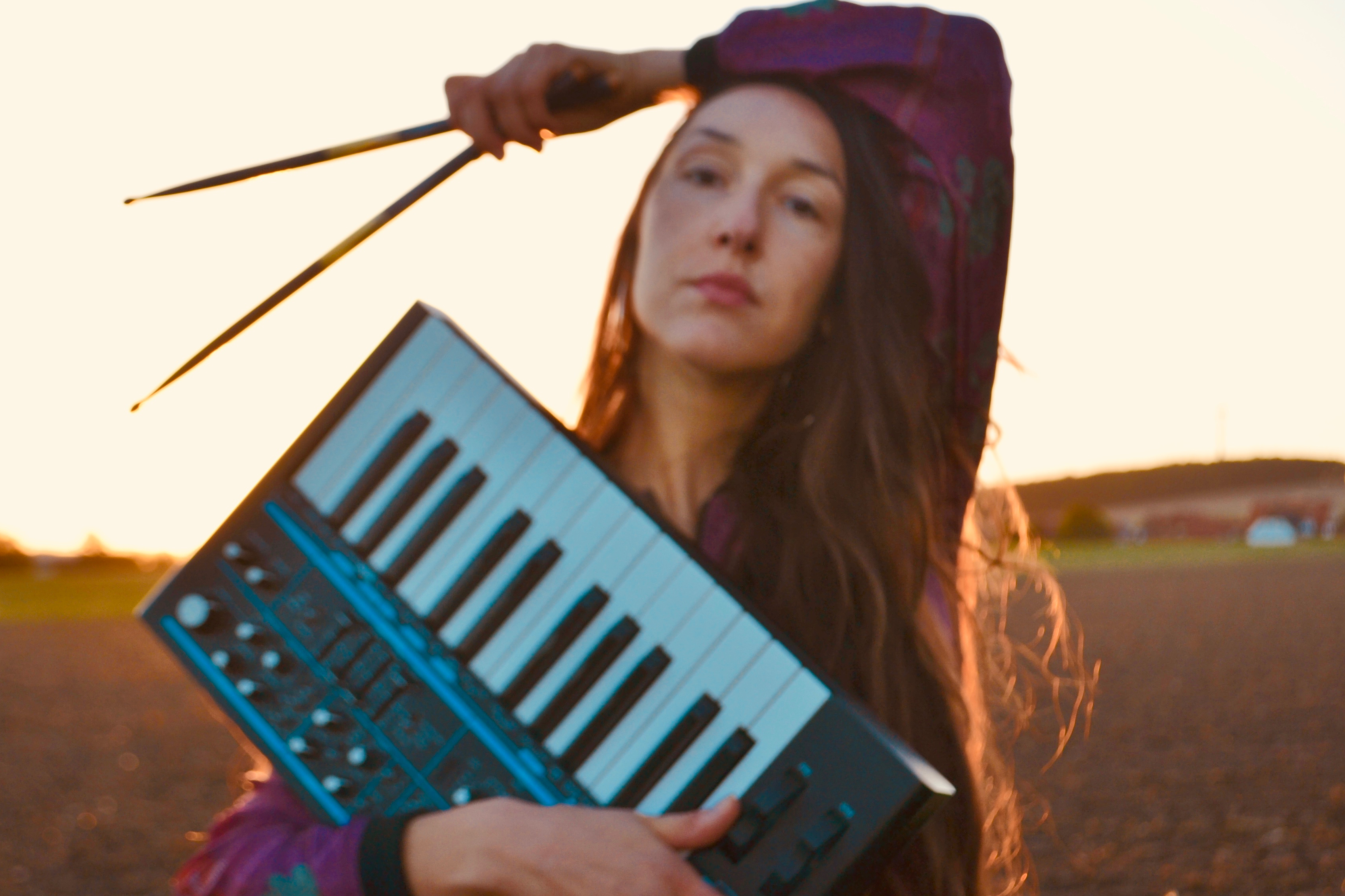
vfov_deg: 24.6
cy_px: 442
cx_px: 670
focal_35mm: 55
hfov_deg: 36.2
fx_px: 2055
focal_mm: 36
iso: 100
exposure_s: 1/125
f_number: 5.6
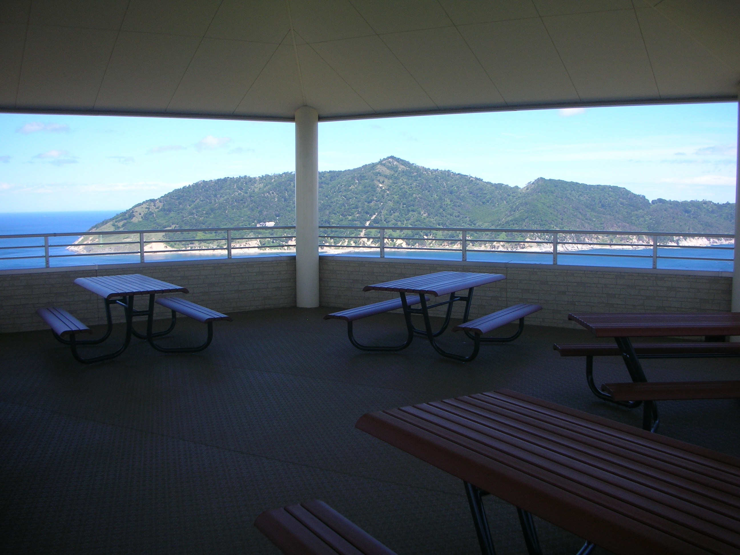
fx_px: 748
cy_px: 278
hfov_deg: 52.6
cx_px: 370
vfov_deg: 40.7
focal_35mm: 35
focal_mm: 5.8
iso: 50
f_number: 8.5
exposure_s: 1/53.3
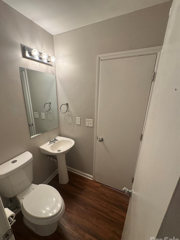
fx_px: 104
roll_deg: +1.9
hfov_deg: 81.6
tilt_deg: -19.0
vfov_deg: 98.1
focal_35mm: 15
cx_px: 84
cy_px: 127
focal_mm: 2.22
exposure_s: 1/120
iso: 250
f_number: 2.2
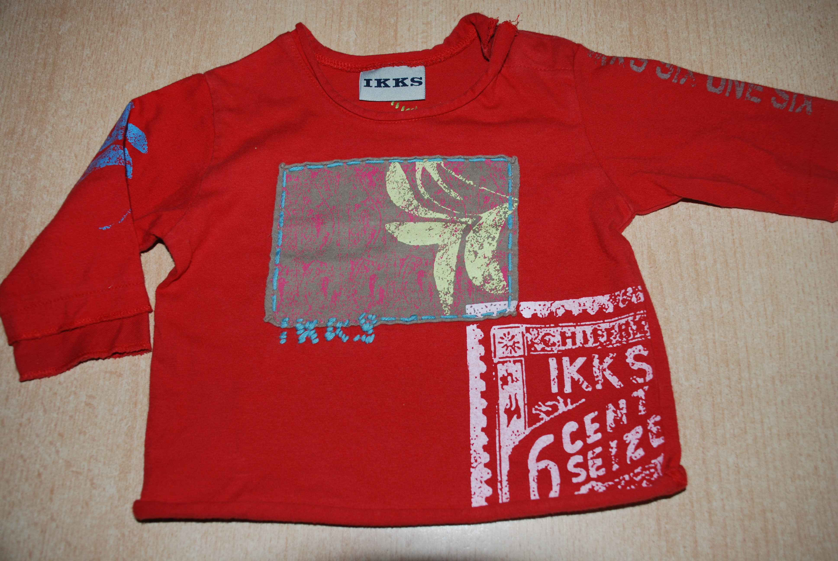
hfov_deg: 53.1
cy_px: 280
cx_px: 419
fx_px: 839
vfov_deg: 37.0
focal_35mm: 36
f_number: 4
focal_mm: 24
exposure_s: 1/60
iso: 200
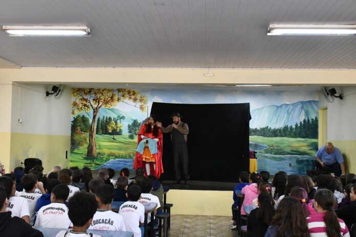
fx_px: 386
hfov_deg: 49.6
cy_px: 118
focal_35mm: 39
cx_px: 178
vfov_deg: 34.2
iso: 8000
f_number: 8
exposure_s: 1/320
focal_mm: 26
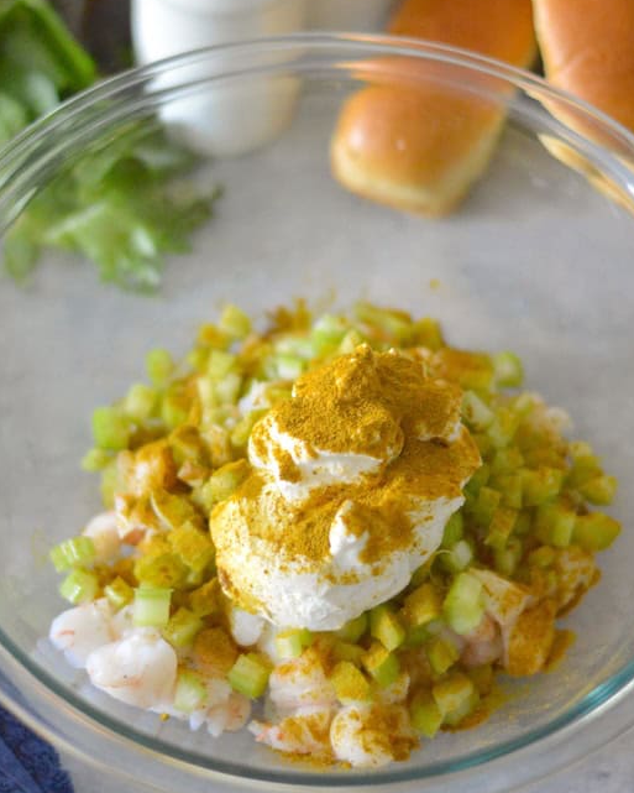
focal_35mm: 99
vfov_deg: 19.4
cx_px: 326
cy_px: 401
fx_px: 2321
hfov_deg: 15.6
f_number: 2
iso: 3200
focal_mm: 50
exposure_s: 1/250
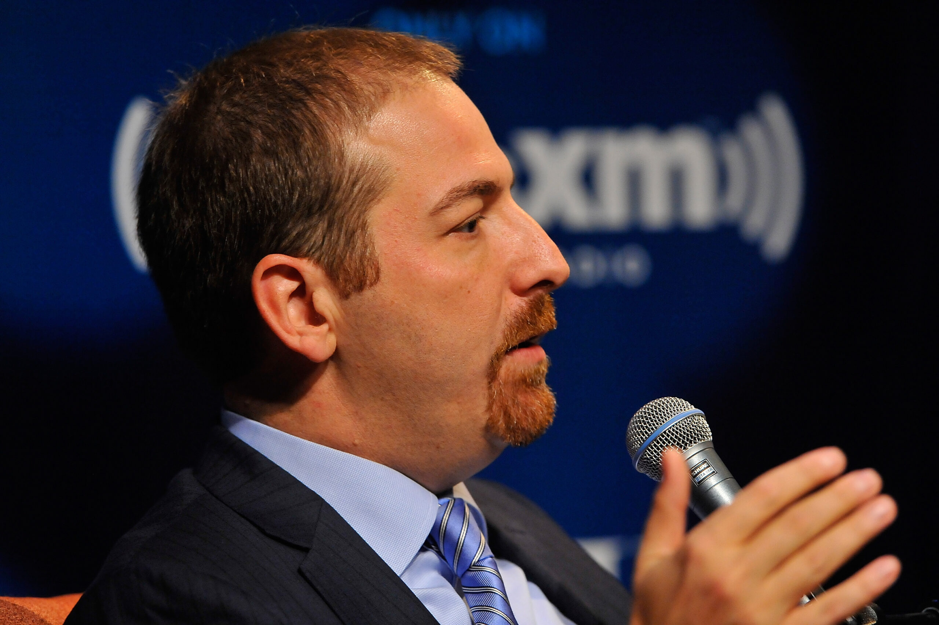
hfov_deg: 6.9
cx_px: 470
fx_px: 7819
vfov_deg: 4.6
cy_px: 312
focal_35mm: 300
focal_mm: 300
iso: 3200
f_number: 5
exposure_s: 1/200
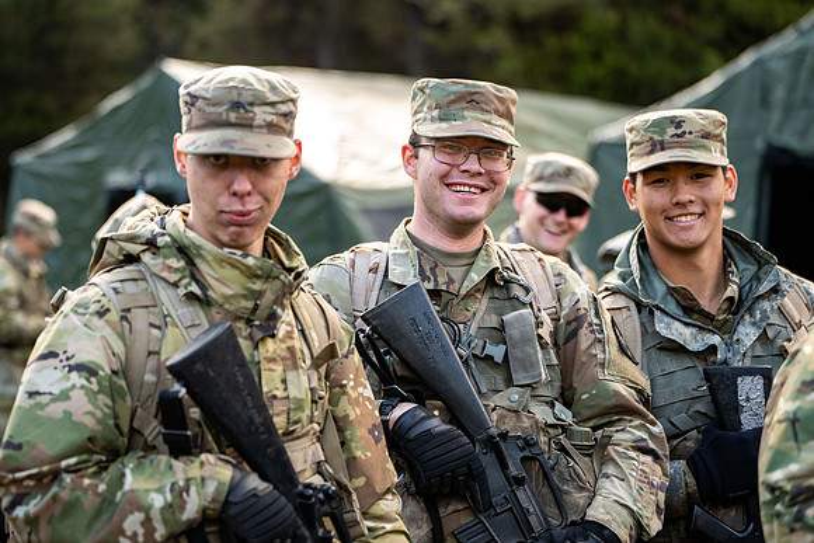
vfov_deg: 15.2
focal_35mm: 90
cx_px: 407
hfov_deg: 22.6
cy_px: 272
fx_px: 2035
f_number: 2.8
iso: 800
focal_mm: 90
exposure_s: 1/800
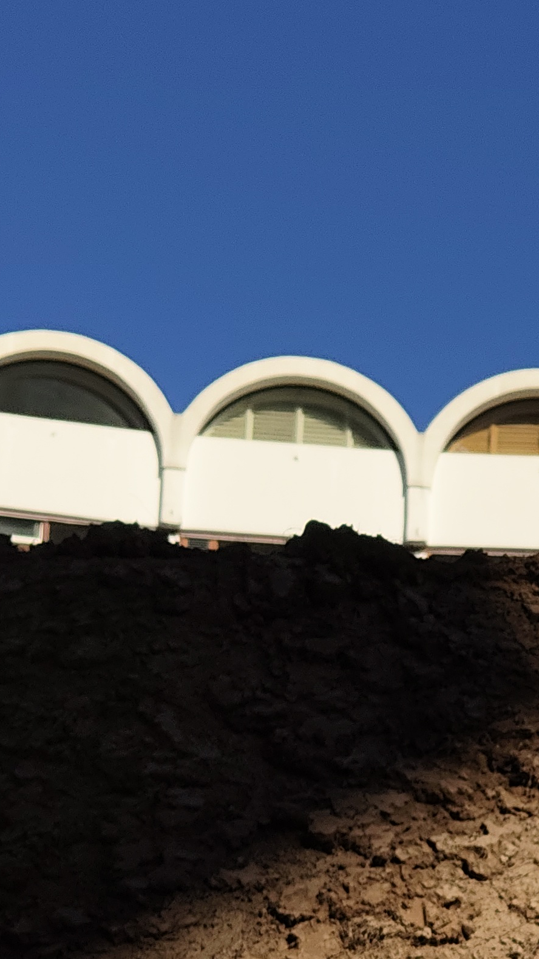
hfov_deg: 11.4
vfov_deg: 20.1
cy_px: 605
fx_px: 2694
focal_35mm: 106
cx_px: 447
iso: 181
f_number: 2
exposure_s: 1/5934
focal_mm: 7.1
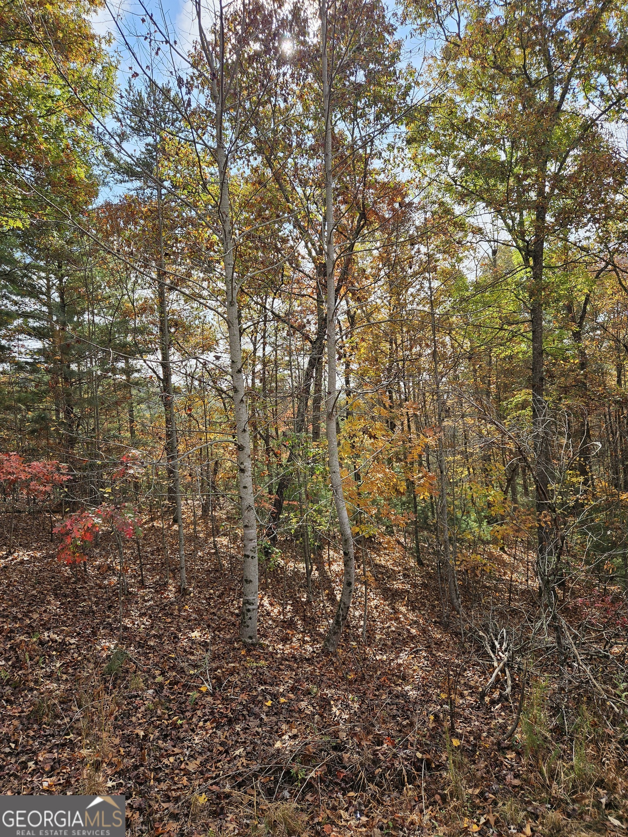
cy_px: 418
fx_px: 556
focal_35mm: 23
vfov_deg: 73.9
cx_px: 314
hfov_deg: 58.9
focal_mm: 5.4
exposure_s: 1/794
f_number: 1.8
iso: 25
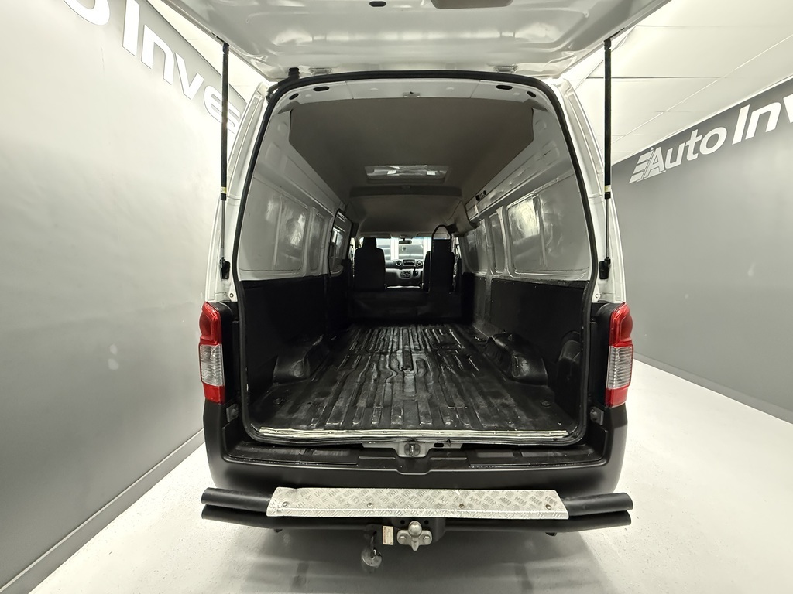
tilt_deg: -5.2
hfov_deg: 102.1
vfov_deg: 85.7
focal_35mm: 14
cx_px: 396
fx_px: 321
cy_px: 297
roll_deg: +0.6
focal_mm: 2.22
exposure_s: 1/33
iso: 1250
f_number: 2.2
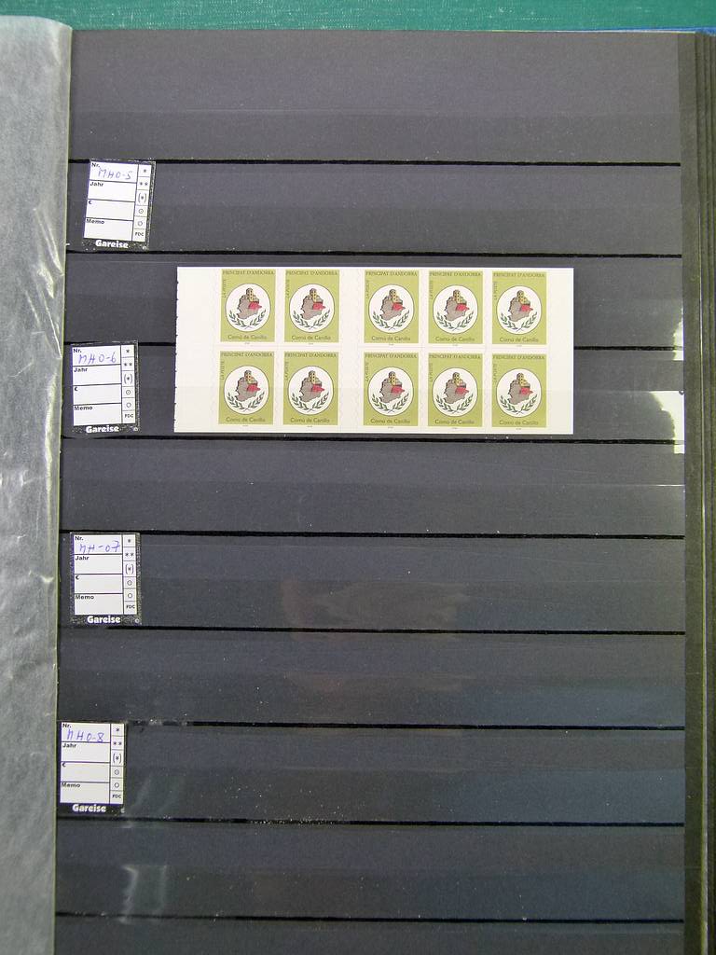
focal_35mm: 38
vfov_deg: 49.0
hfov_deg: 37.7
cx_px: 358
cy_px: 478
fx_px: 1048
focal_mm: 6.8
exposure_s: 1/60
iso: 160
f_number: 3.1
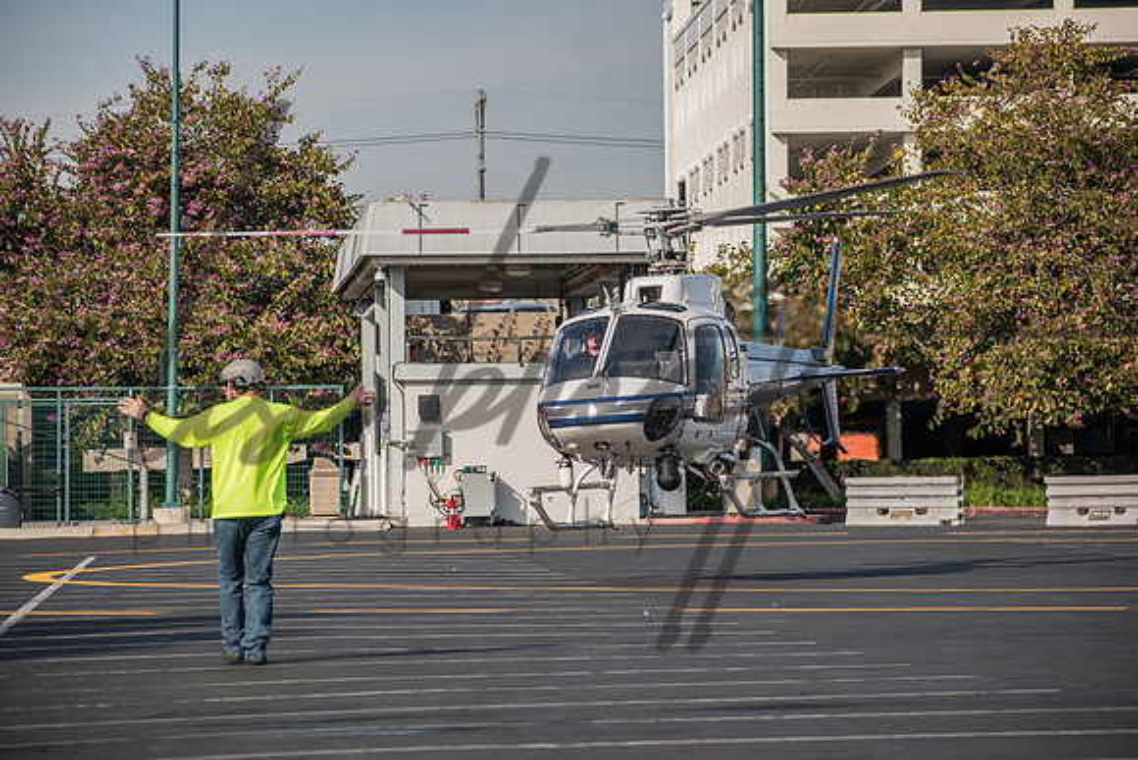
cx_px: 569
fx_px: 5786
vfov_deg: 7.5
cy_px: 380
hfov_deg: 11.2
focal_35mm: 183
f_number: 4.8
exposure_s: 1/800
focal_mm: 122
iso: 100
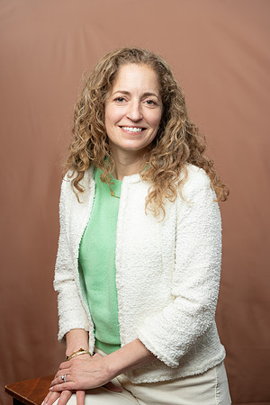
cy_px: 202
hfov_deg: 18.7
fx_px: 821
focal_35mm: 73
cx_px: 135
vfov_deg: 27.7
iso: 320
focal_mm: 73
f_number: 4
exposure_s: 1/160
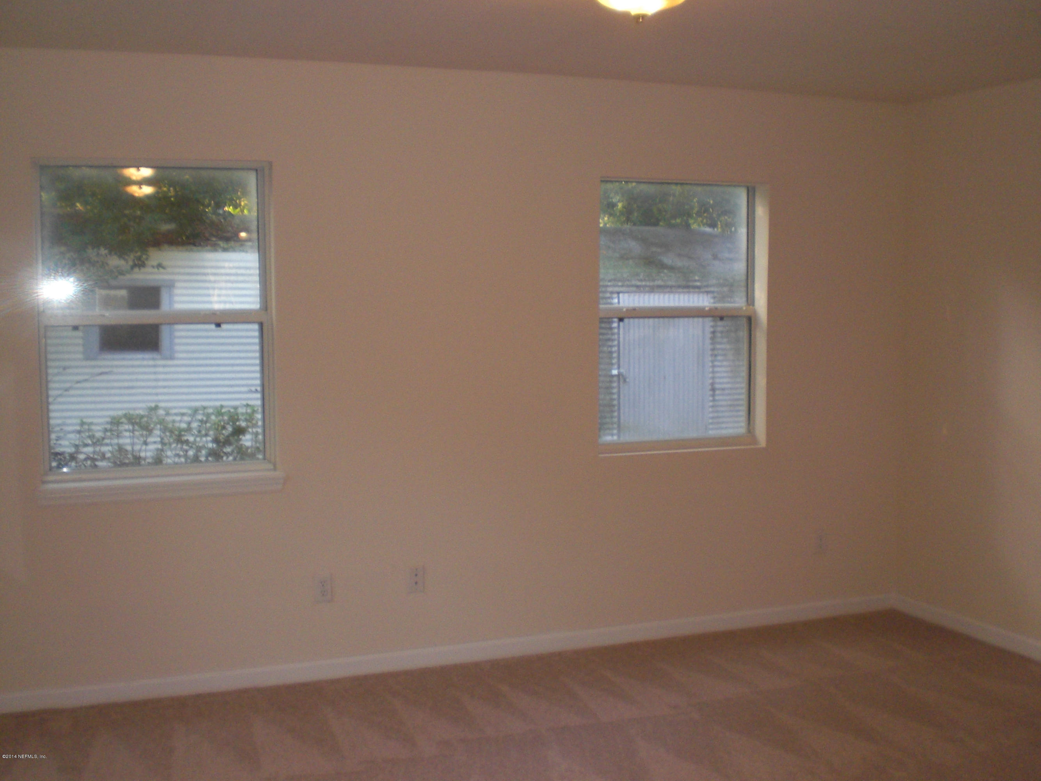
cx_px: 520
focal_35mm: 38
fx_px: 1143
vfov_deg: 37.7
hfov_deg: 49.0
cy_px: 390
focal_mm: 6.3
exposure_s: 1/60
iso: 200
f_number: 3.1
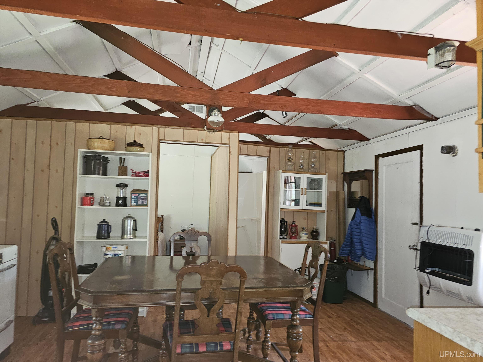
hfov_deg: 73.9
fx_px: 321
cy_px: 181
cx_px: 242
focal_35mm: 23
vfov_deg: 58.9
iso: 125
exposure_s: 1/11
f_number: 1.7
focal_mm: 6.3
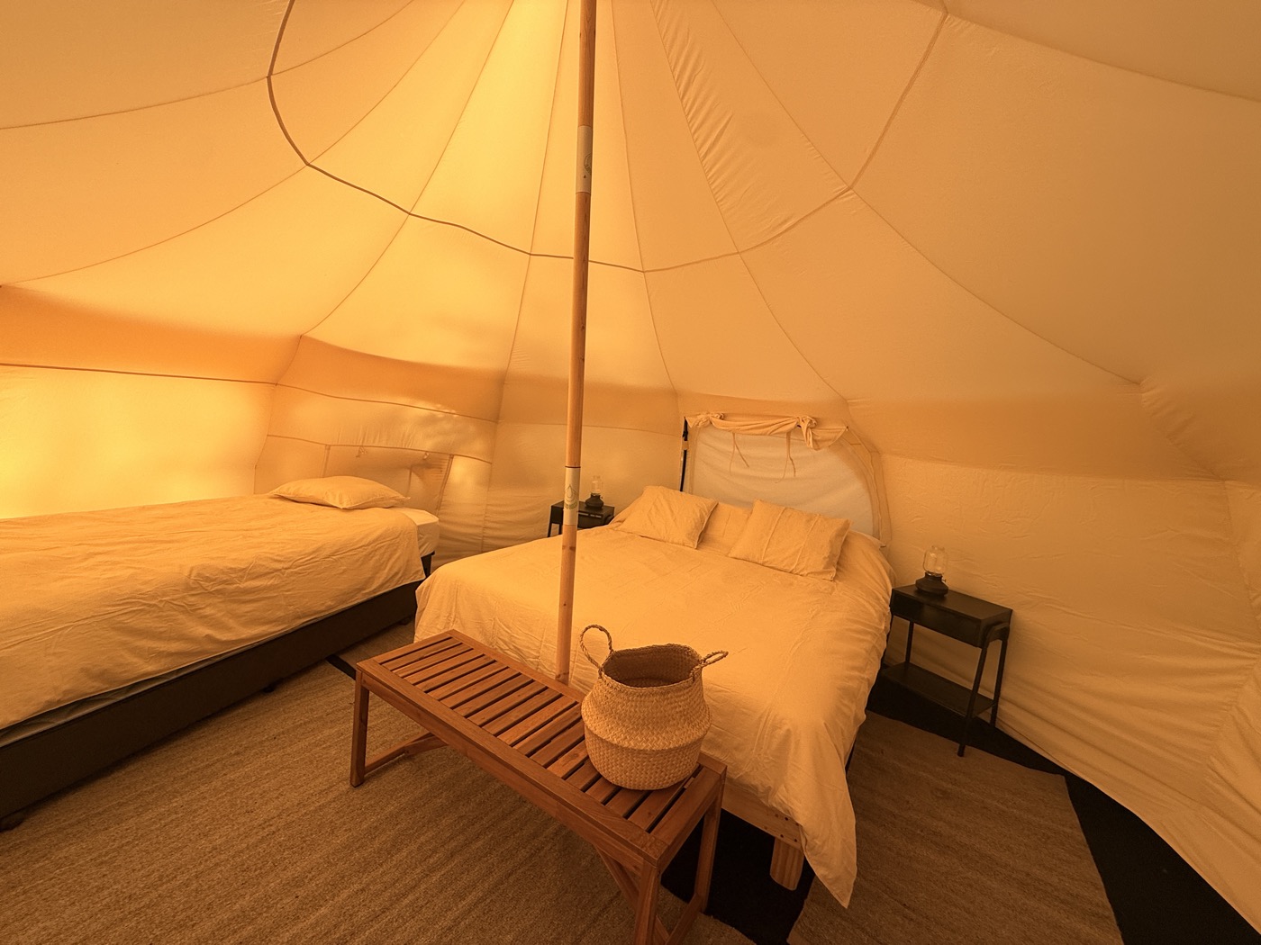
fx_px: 510
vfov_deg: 85.7
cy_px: 472
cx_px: 630
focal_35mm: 14
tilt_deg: -5.4
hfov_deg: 102.1
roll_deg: -6.4
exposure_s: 1/319
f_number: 2.2
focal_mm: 2.22
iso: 50
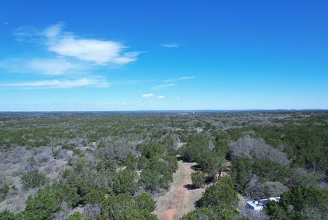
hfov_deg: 78.5
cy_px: 110
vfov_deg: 57.3
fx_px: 201
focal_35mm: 22
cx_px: 164
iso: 100
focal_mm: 8.38
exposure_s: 1/1500
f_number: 2.8
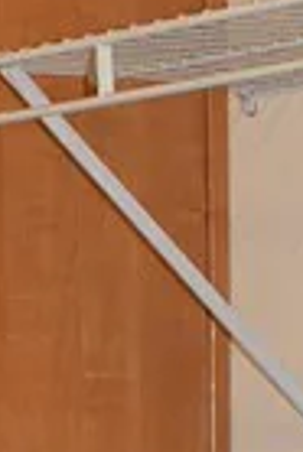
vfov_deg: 8.2
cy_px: 715
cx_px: -376
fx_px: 3084
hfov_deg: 5.5
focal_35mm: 245
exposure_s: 1/100
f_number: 5
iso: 800
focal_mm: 21
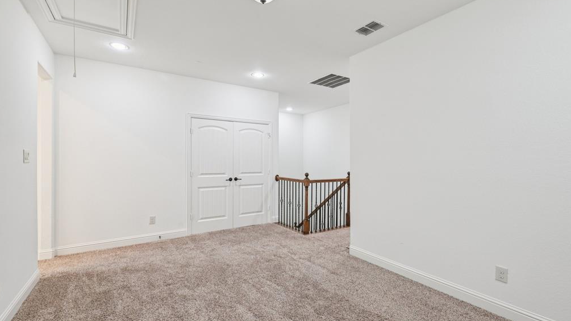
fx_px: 250
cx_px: 286
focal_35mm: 17
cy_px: 158
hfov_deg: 97.5
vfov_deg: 65.3
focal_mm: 15.5
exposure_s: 1/10
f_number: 8
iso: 400
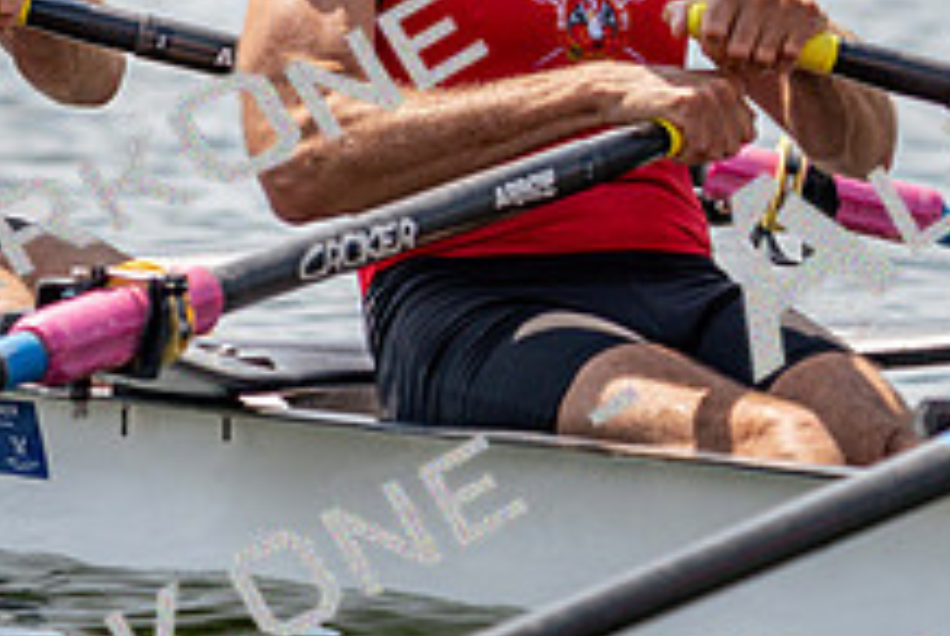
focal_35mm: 531
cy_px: -33
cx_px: 357
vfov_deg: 2.6
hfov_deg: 3.9
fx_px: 14031
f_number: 5.6
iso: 200
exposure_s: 1/1600
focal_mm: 200
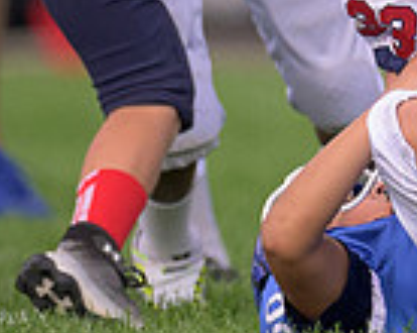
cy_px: 25
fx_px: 49469
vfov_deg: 0.4
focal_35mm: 4014
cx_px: 572
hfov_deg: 0.5
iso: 800
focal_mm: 500
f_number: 4
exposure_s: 1/4000
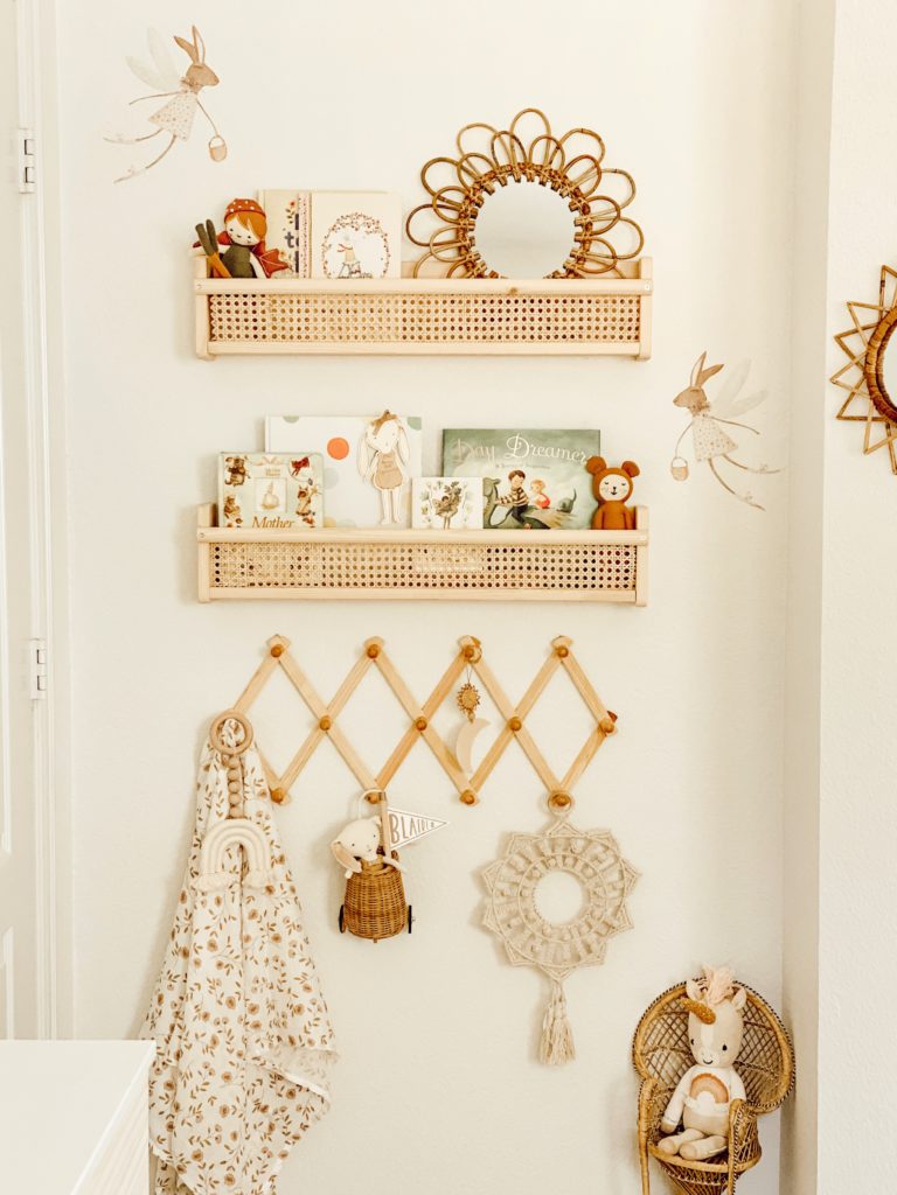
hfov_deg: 28.0
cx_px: 448
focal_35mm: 52
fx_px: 1797
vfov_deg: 36.8
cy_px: 598
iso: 200
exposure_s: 1/120
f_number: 2
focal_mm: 6
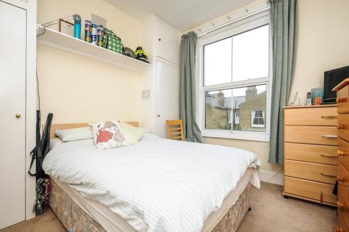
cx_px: 174
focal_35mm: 15
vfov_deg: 77.2
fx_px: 145
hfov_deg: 100.4
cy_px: 116
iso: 400
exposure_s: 1/125
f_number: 8
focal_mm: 10
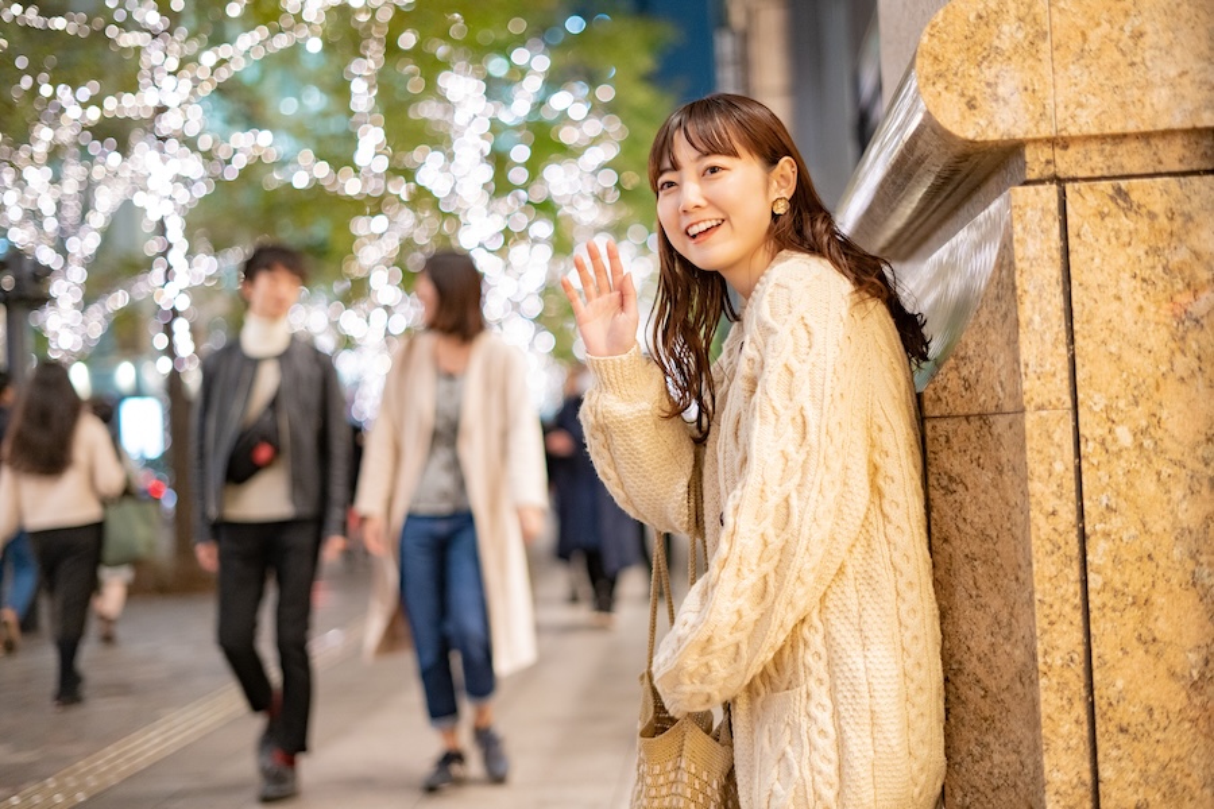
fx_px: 1686
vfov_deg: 27.0
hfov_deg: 39.6
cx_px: 607
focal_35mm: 50
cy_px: 404
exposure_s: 1/60
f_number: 1.8
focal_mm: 50
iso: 1600
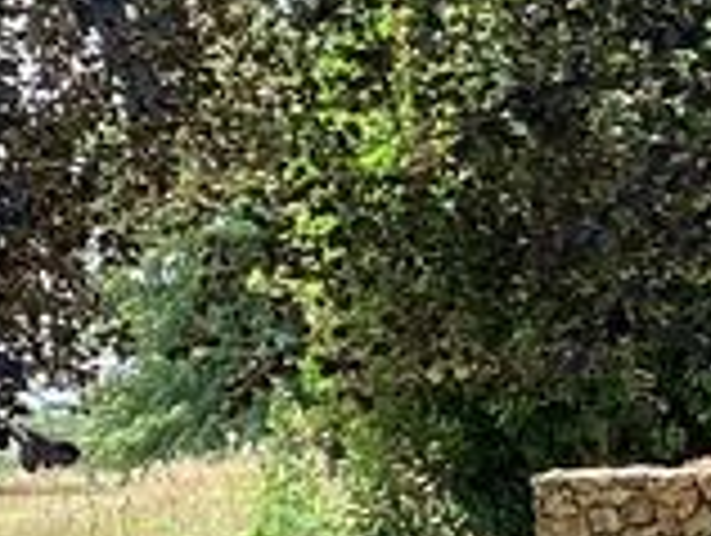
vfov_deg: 7.6
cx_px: 1130
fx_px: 4032
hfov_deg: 9.7
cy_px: 189
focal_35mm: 196
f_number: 2.4
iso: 25
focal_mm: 3.3
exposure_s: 1/171
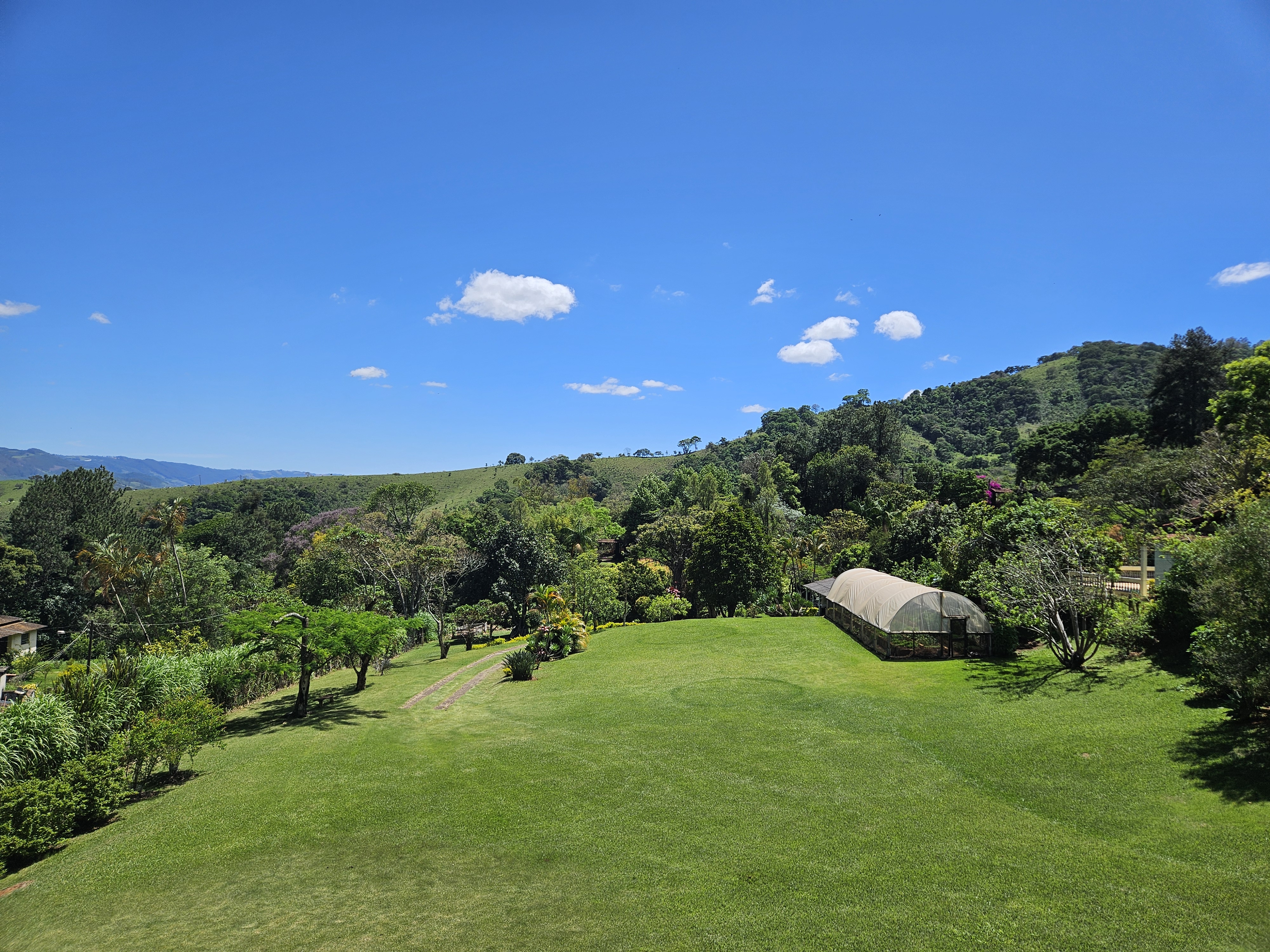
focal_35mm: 23
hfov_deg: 73.9
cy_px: 476
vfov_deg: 58.9
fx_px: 844
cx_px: 635
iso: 25
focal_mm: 5.4
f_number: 1.8
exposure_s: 1/2476
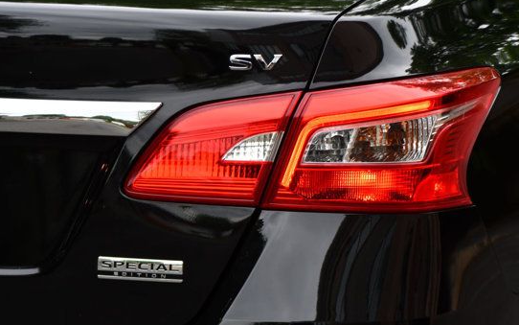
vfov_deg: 7.4
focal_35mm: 177
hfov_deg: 11.8
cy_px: 161
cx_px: 274
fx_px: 2504
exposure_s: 1/250
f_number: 5.6
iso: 320
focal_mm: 98
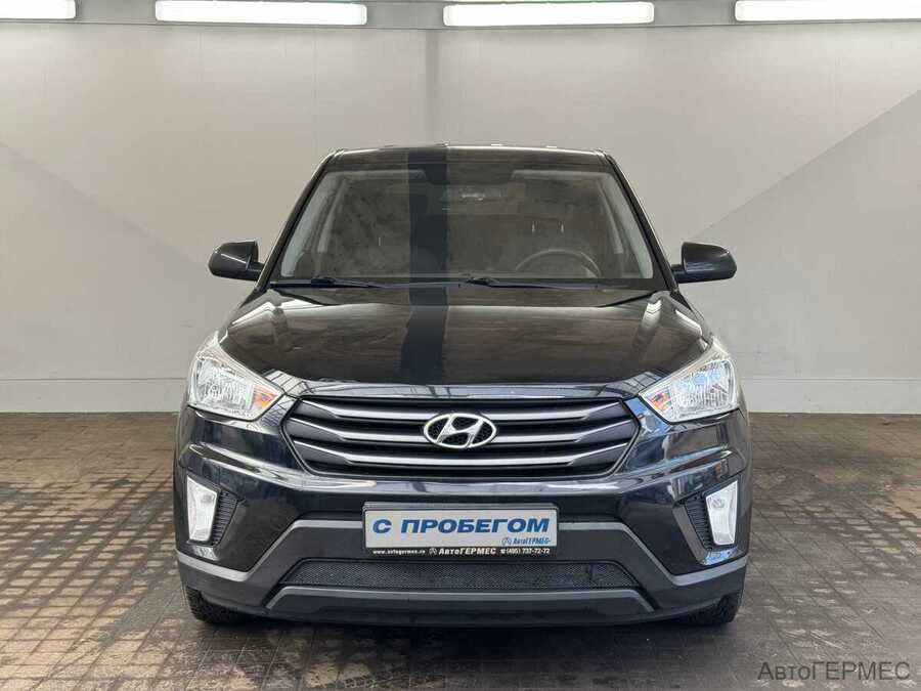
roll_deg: -1.0
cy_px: 346
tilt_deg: -8.7
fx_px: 1277
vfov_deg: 30.3
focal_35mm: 48
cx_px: 460
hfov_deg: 39.7
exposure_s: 1/184
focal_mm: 6.76
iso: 50
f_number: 1.78
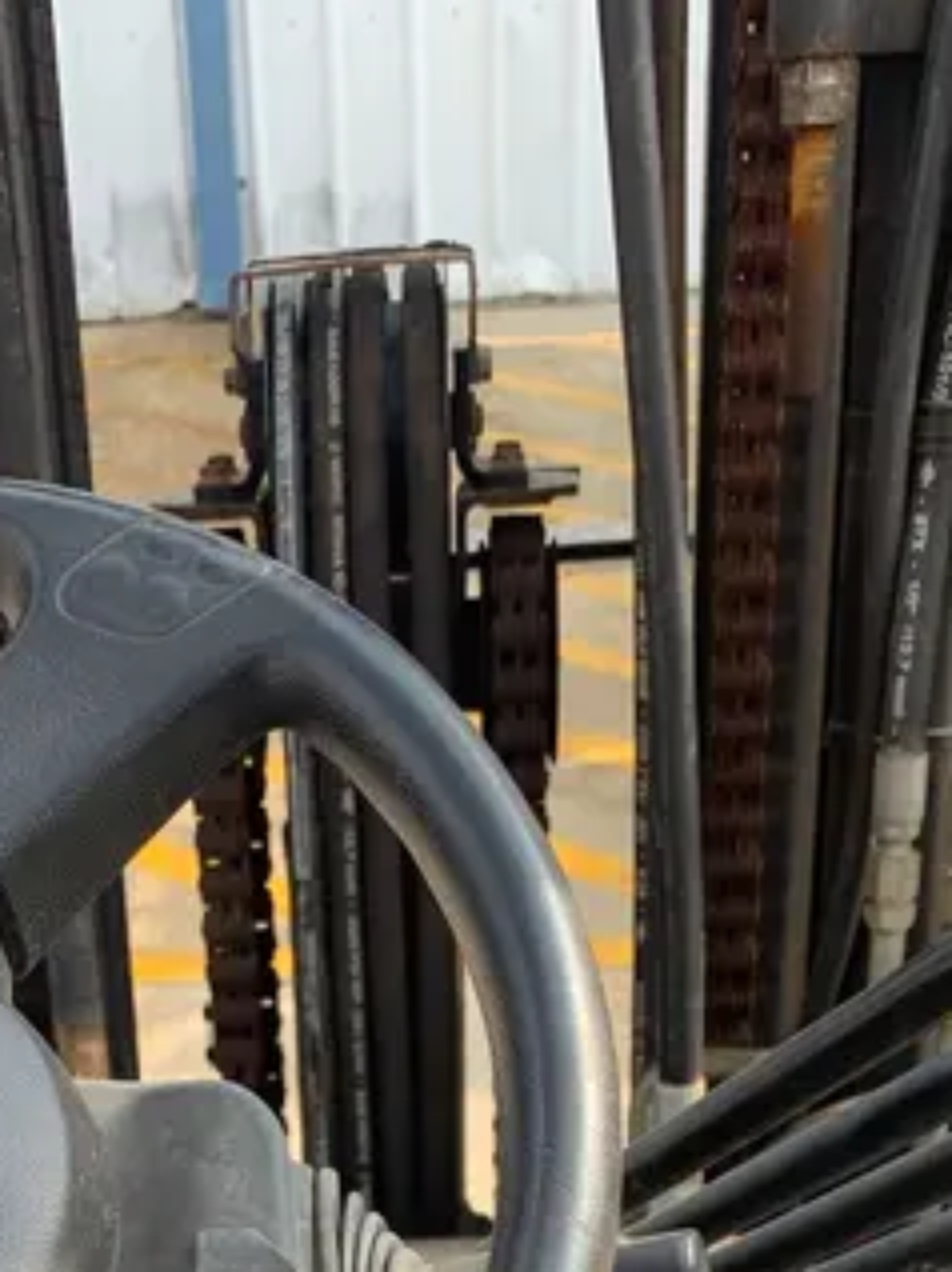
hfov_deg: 24.3
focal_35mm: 60
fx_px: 2203
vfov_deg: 29.2
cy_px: 1386
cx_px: 312
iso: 25
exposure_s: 1/217
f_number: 1.8
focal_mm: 4.25
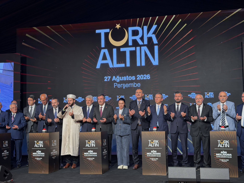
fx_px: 338
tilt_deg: +3.8
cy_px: 92
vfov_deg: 30.3
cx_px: 122
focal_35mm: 48
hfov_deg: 39.7
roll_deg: +1.1
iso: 160
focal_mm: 6.76
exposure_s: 1/120
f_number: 1.78
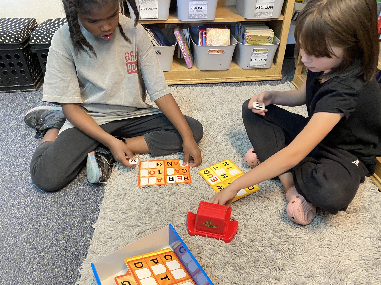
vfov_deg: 53.1
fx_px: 286
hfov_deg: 67.3
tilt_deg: -35.9
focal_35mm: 26
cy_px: 142
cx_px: 190
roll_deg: +0.3
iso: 400
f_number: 1.8
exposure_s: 1/40
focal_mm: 4.25
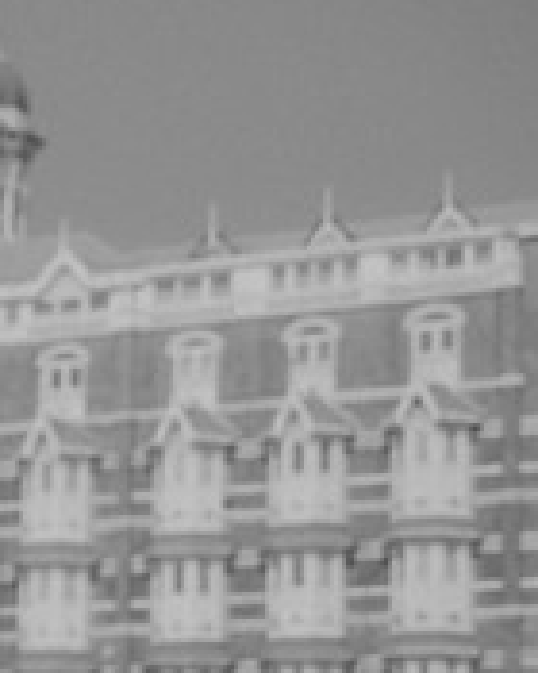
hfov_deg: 11.4
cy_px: 596
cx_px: -38
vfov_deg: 14.2
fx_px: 2667
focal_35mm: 134
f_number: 2.5
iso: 160
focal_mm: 50
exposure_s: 1/2000
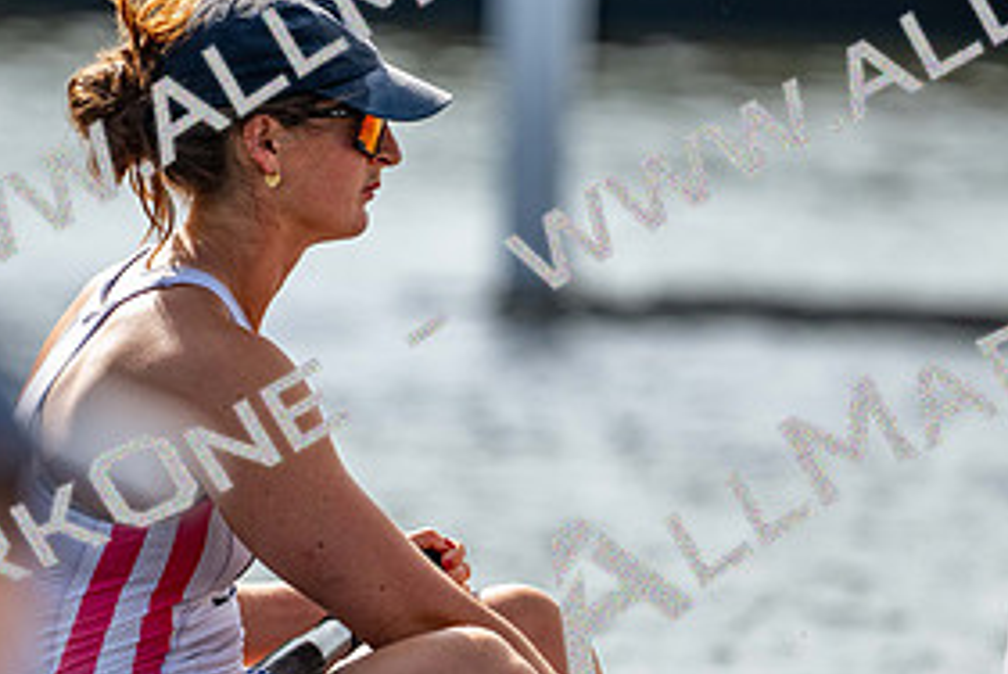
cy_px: 350
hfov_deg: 2.5
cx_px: 244
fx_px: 23124
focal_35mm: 825
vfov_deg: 1.7
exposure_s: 1/2500
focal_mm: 400
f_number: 4.5
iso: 560
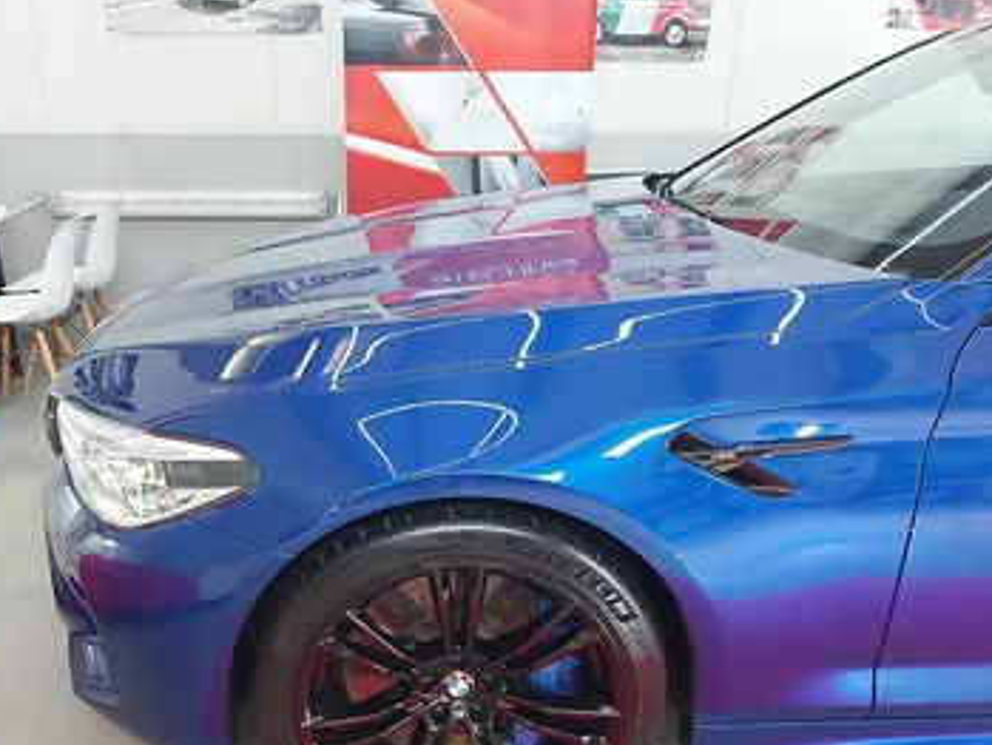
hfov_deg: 55.1
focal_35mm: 33
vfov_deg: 42.4
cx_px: 415
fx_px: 946
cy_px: 498
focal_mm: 5.23
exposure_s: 1/50
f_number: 1.8
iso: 100
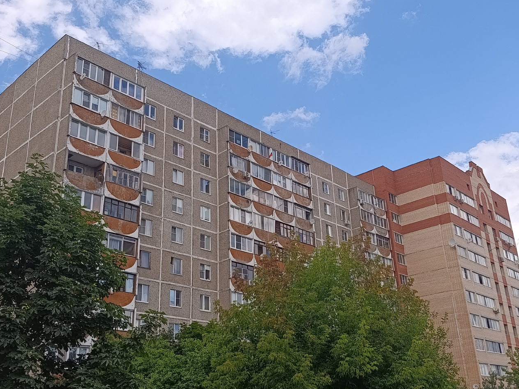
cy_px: 199
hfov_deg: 51.4
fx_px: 540
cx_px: 260
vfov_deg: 39.6
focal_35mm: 36
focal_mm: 6.11
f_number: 1.7
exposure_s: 1/439
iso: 50
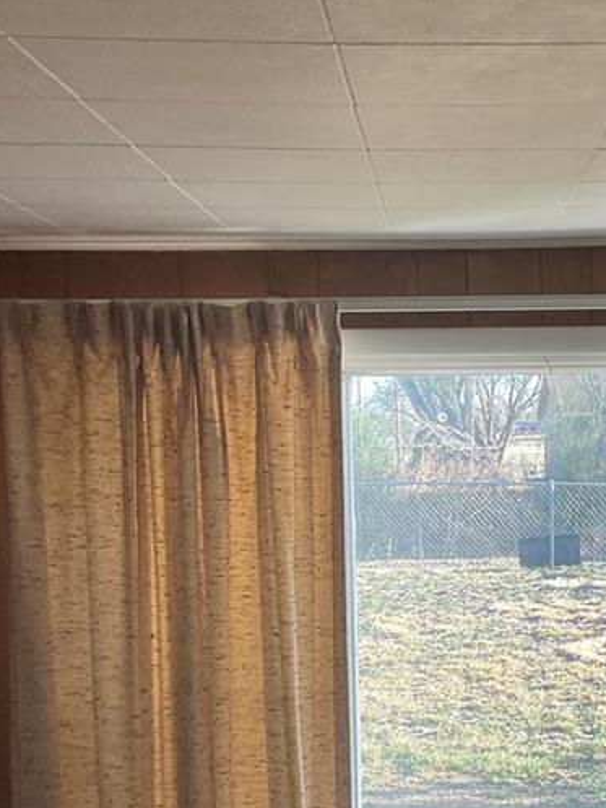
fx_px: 1633
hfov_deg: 20.8
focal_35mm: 70
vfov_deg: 27.4
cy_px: 603
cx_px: 466
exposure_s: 1/120
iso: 32
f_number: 1.8
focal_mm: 3
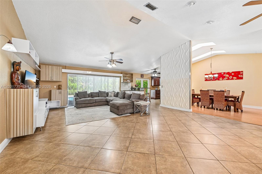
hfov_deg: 104.3
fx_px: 102
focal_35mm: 14
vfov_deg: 81.2
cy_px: 87
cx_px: 131
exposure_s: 1/13
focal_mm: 14
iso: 200
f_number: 7.1
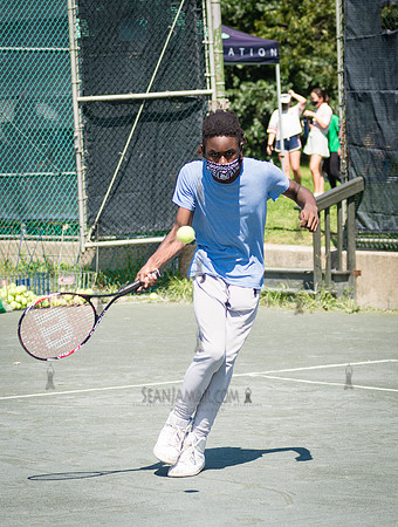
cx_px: 177
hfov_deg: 9.2
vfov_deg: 12.2
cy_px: 236
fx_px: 2465
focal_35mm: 162
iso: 125
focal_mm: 86
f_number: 4.5
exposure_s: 1/1000
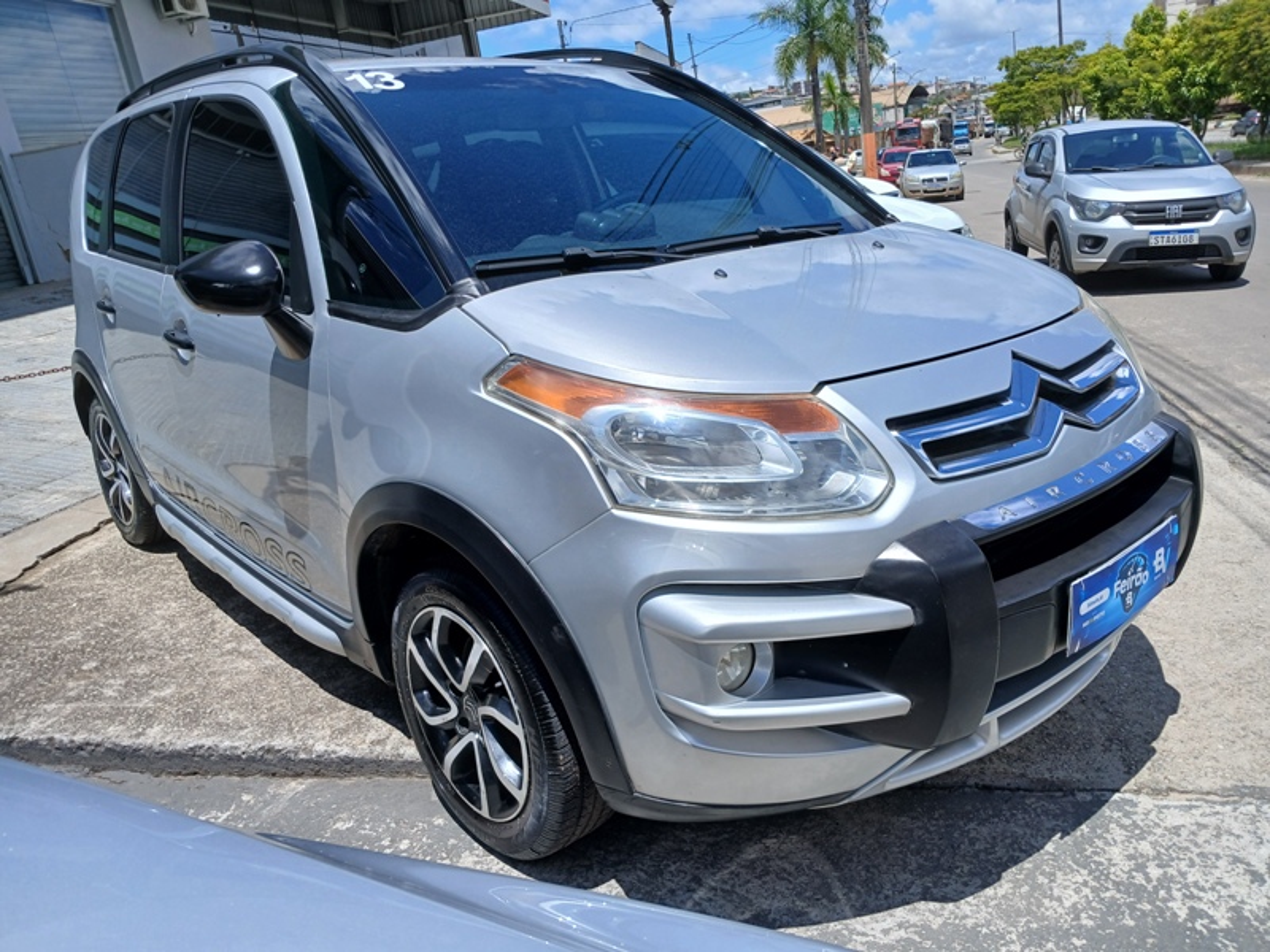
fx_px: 954
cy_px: 476
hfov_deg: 67.3
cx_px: 635
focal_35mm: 26
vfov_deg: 53.1
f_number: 1.8
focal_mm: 3.98
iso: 20
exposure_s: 1/703
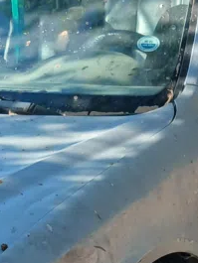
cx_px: 86
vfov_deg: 13.6
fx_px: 1059
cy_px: 356
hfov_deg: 10.7
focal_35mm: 139
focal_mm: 3.98
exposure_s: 1/105
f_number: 1.8
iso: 20
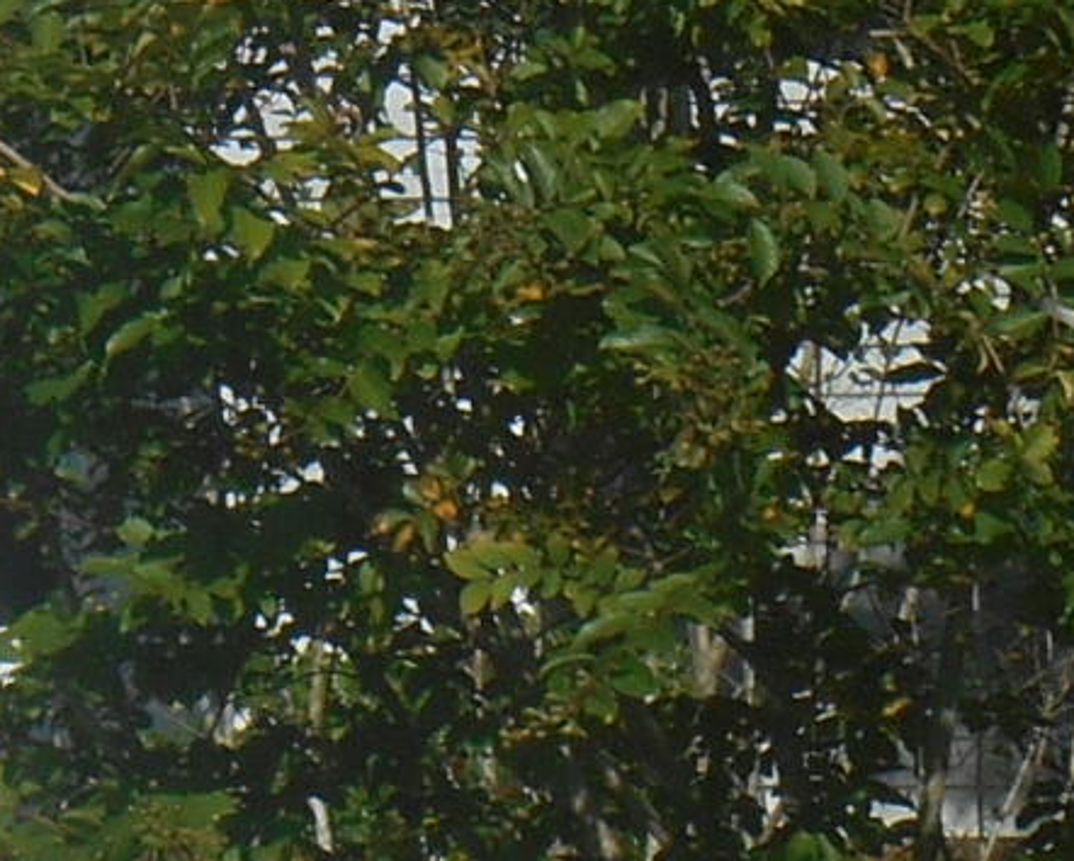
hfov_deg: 4.7
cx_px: -1281
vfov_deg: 3.8
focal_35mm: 404
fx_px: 12847
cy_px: -350
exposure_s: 1/1250
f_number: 4.4
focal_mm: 10.9
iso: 80
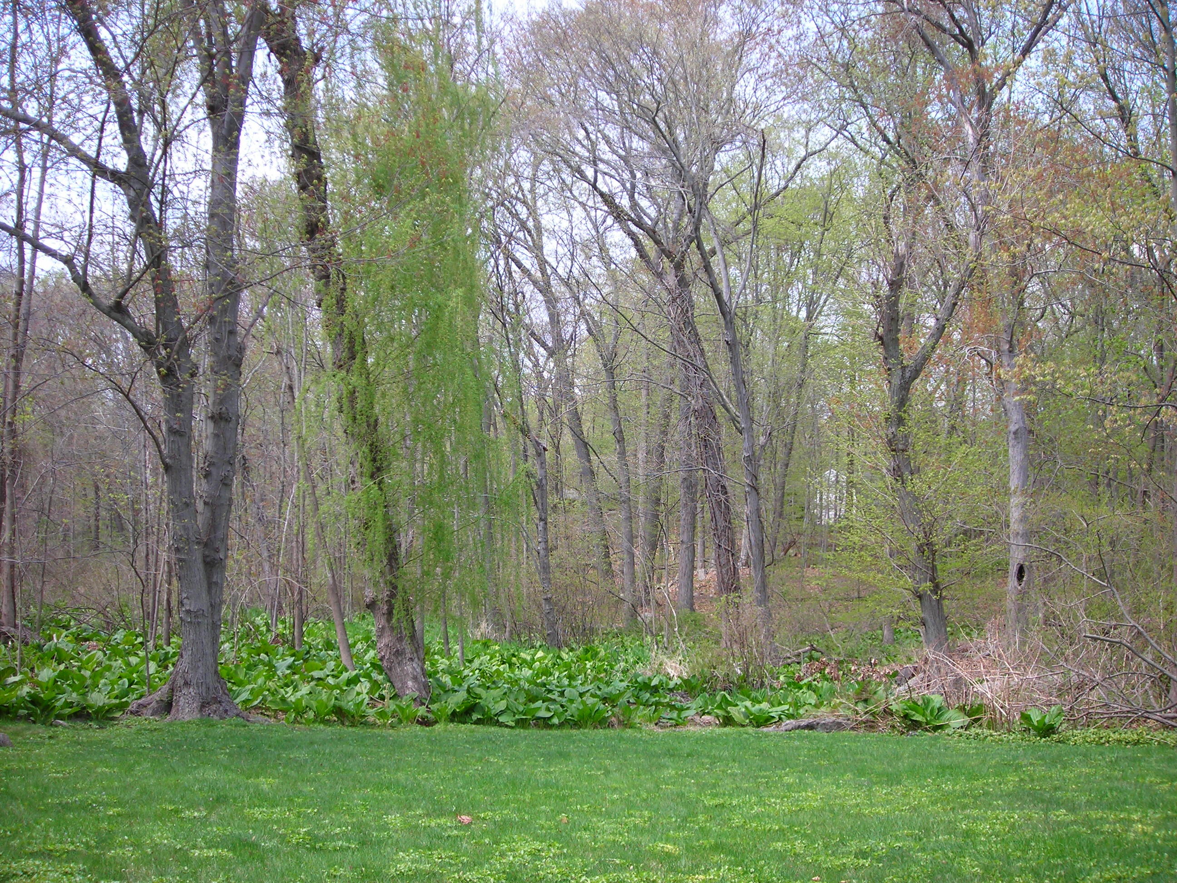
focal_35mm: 38
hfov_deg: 49.0
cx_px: 588
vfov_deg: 37.7
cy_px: 442
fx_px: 1292
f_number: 3.2
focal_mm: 6.3
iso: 50
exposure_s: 1/200
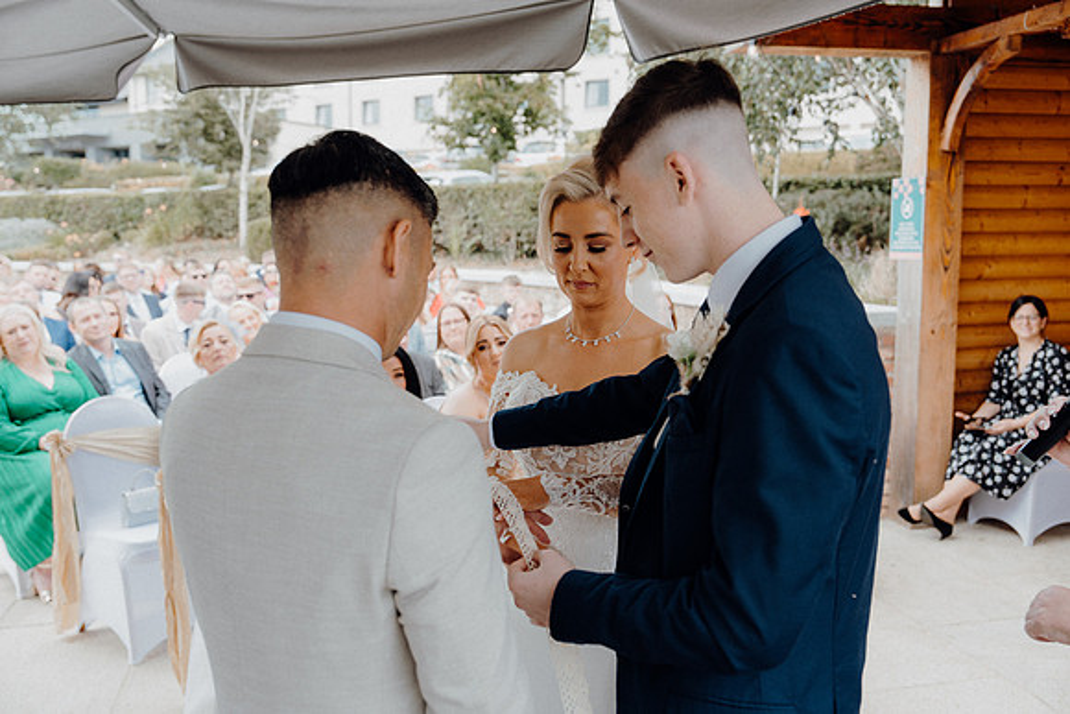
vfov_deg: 40.0
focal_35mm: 33
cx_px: 535
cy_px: 357
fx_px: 981
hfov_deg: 57.2
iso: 125
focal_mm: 33
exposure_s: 1/200
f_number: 3.5
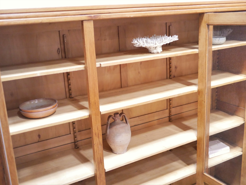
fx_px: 284
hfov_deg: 46.8
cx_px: 123
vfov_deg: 36.0
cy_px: 92
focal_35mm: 40
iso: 3200
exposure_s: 1/50
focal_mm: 20
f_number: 1.7
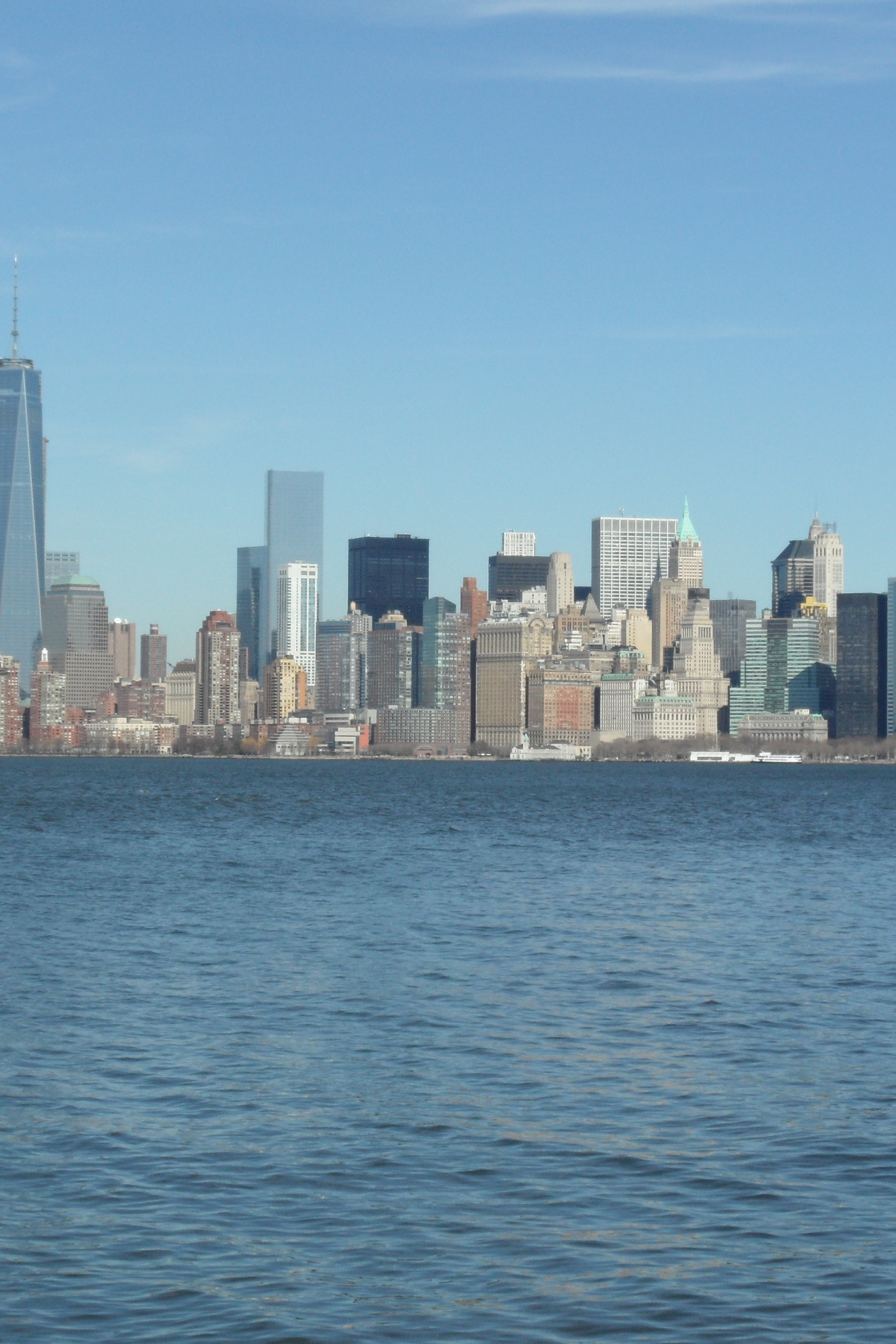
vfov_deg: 24.2
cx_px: 377
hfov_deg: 16.3
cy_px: 676
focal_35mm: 84
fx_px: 3136
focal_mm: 10.3
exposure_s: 1/750
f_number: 5.6
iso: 80
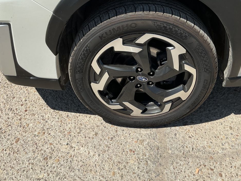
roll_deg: +2.3
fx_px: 257
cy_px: 68
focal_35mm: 37
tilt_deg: -39.5
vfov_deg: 38.4
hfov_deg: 50.1
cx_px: 134
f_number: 1.8
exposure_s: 1/2538
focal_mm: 3
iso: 25
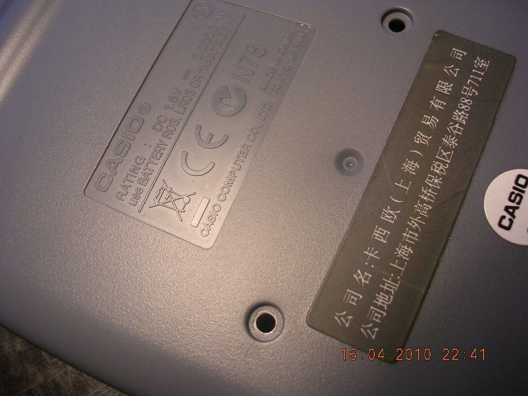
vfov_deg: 37.7
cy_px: 198
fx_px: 580
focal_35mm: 38
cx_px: 264
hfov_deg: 49.0
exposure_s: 1/14.3
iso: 50
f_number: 2.8
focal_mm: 5.8
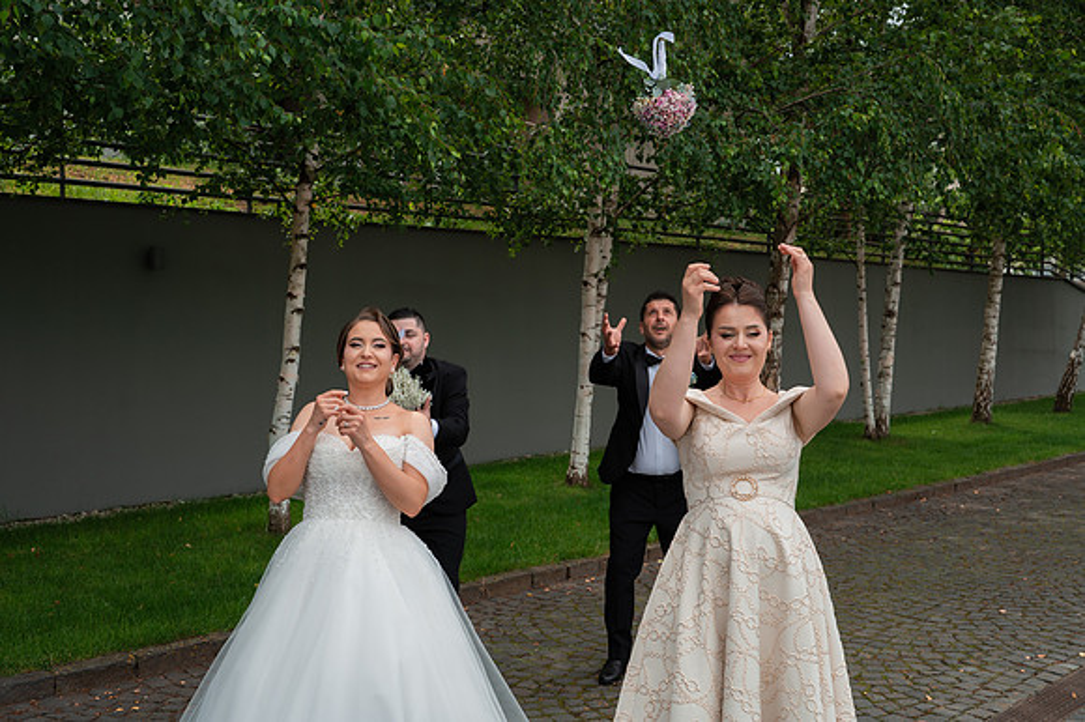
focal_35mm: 39
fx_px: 1175
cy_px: 361
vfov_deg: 34.2
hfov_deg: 49.6
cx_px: 542
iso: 200
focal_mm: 39
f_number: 5.6
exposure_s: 1/400
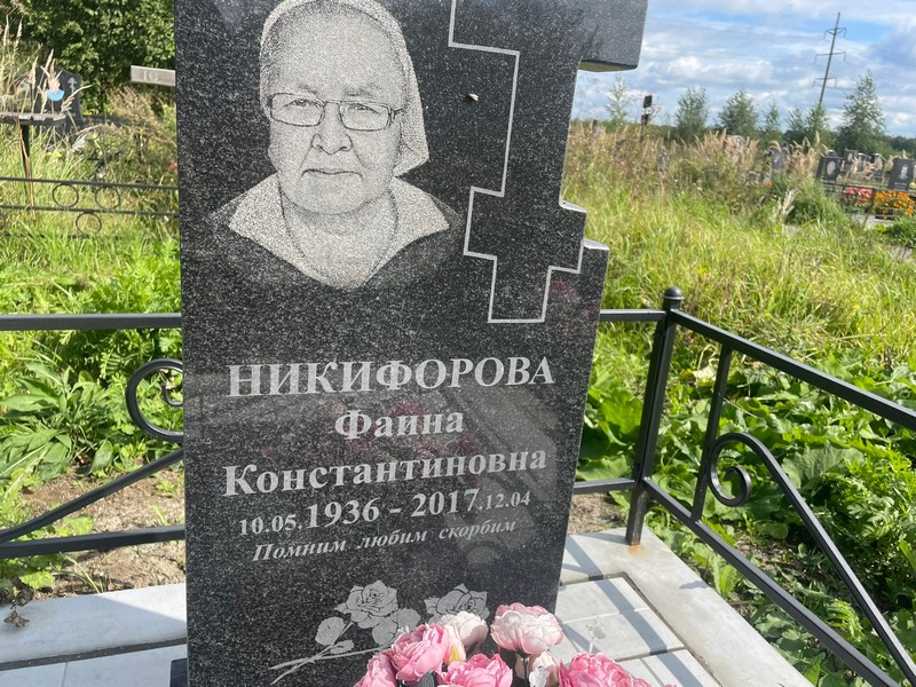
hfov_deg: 67.3
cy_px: 344
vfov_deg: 53.1
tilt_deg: -17.4
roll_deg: -5.6
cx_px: 458
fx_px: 688
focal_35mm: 26
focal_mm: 4.2
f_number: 1.6
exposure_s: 1/2817
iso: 32
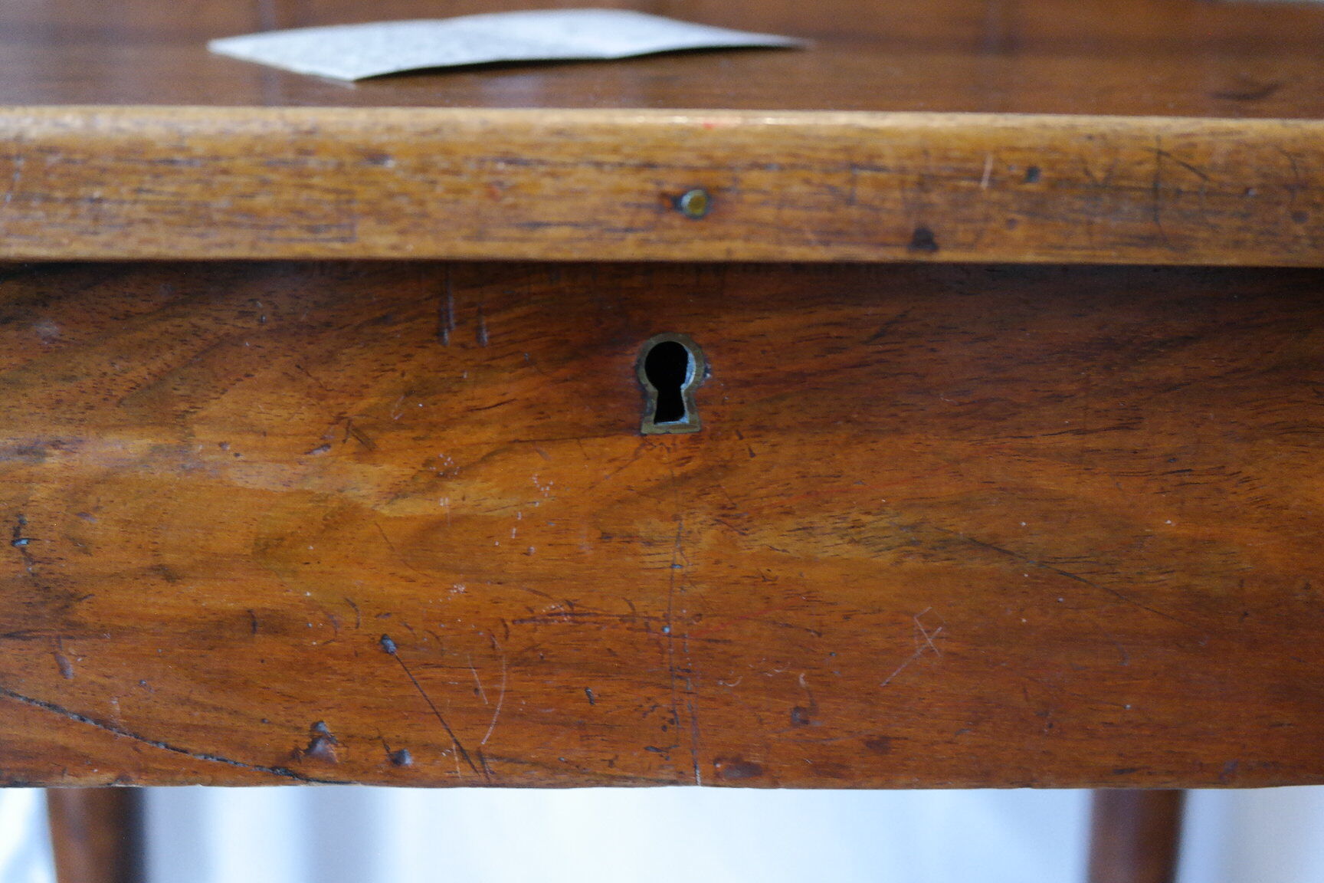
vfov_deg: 31.2
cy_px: 442
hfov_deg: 45.4
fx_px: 1581
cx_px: 662
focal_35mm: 43
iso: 1600
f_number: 4
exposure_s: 1/30
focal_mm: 28
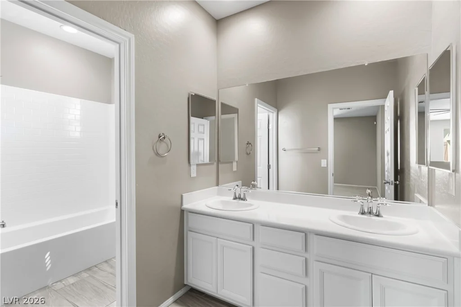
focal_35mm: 18
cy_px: 154
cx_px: 230
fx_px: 231
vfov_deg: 67.4
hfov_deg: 90.0
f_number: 8
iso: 400
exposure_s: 1/4
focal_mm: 18
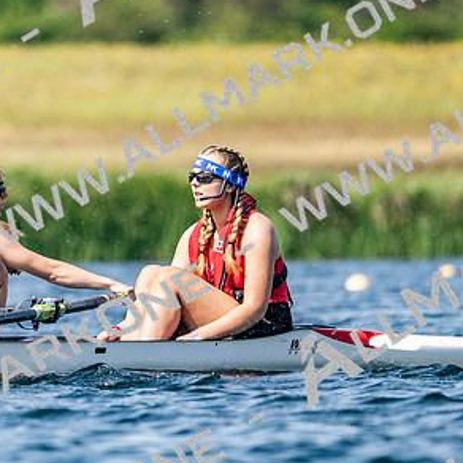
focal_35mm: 1013
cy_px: 258
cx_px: 163
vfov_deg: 1.7
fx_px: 15329
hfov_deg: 1.7
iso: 220
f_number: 4.5
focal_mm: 400
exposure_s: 1/2500
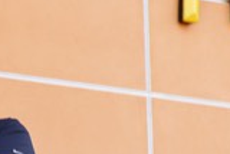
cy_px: 247
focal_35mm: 210
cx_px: 34
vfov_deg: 6.5
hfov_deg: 9.8
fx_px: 1341
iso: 80
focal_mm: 37.3
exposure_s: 1/100
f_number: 2.8
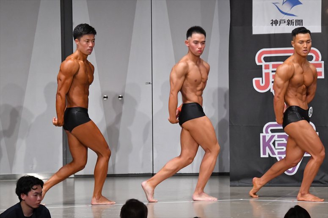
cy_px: 109
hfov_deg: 9.5
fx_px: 1976
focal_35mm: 217
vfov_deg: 6.3
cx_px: 164
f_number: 5.6
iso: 6400
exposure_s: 1/400
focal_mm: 145
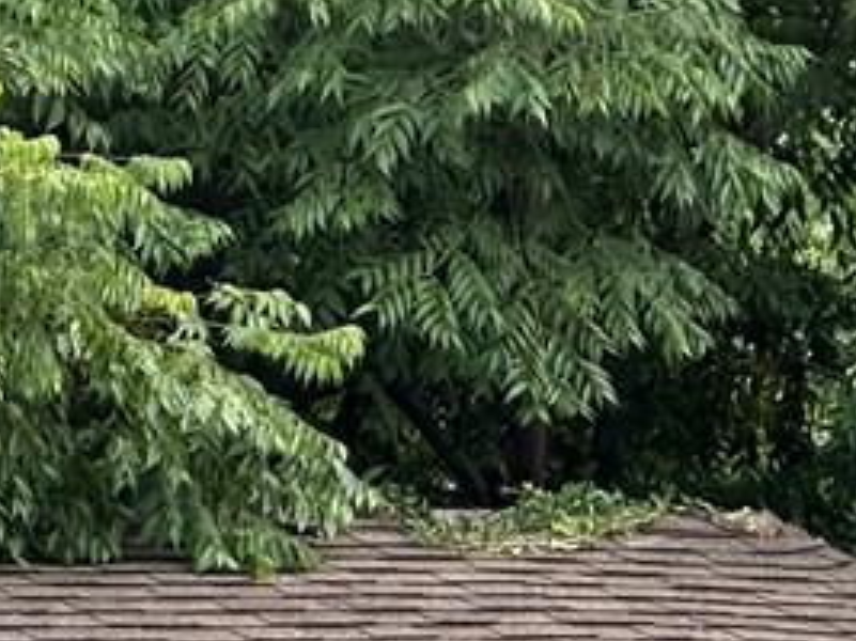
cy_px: 840
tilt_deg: +5.1
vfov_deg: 3.2
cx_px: 244
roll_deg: +0.5
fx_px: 11419
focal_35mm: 462
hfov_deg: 4.3
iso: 32
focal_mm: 9
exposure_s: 1/119
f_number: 2.8
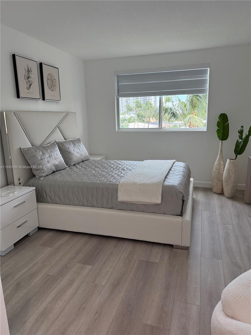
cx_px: 126
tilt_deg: -10.9
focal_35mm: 24
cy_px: 168
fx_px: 232
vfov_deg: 71.6
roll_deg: +0.6
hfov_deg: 56.8
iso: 160
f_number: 1.78
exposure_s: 1/240
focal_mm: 6.76
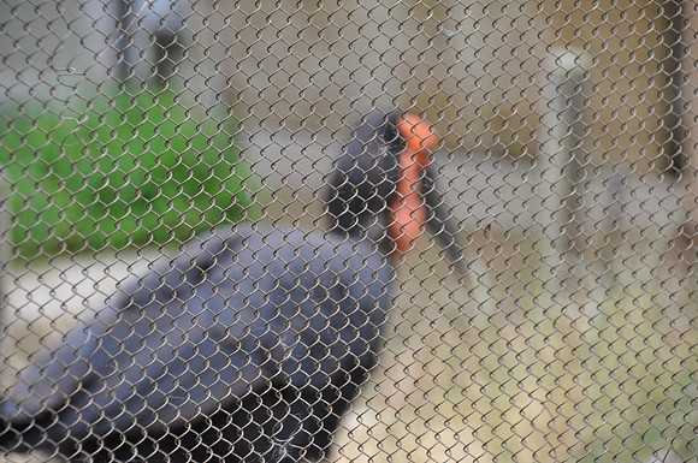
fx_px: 4211
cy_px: 232
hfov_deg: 9.5
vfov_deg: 6.3
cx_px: 349
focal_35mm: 218
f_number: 5.6
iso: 320
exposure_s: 1/125
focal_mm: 145
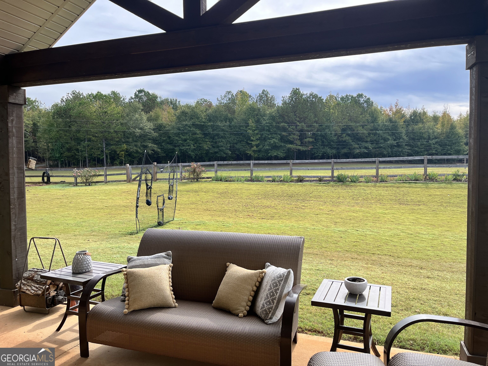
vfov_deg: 53.1
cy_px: 183
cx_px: 244
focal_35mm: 26
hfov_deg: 67.3
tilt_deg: -3.0
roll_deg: +0.8
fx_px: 367
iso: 50
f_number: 1.6
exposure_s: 1/1458
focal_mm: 5.1
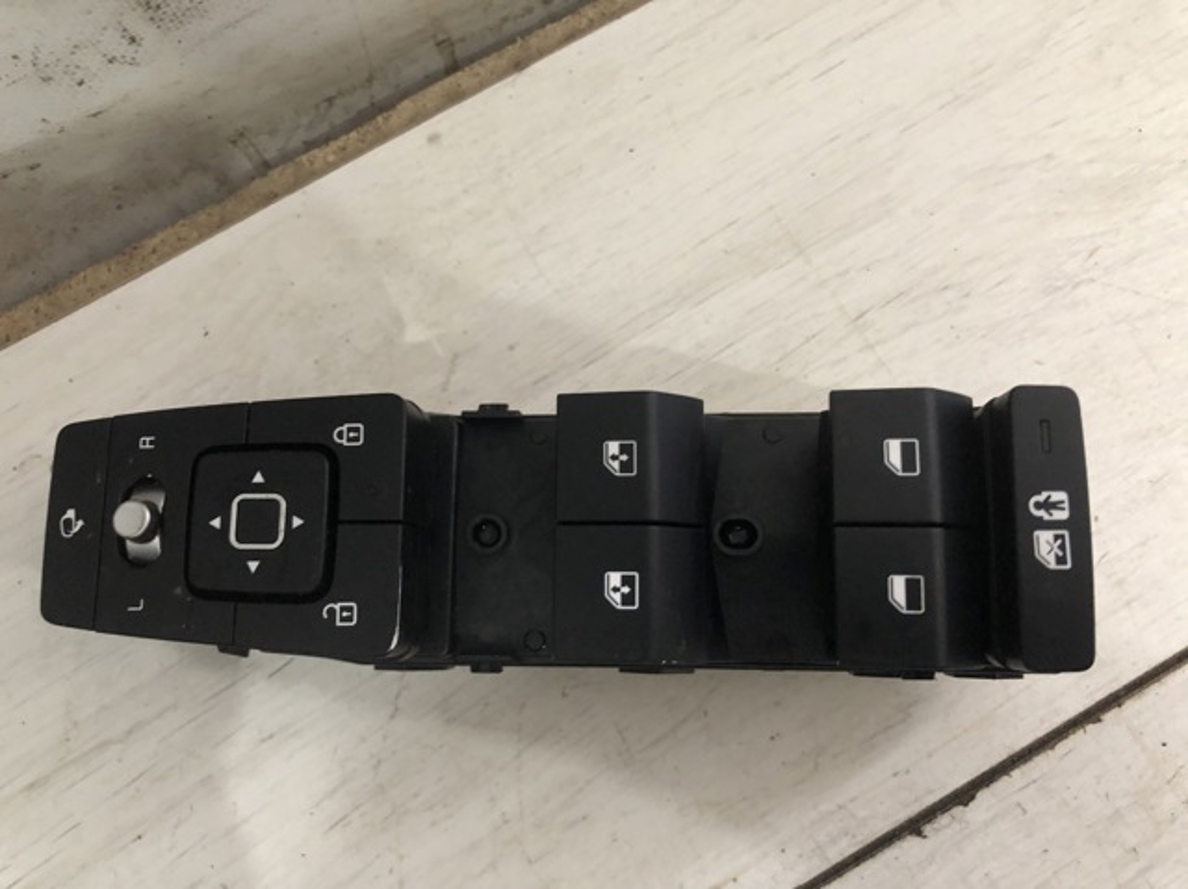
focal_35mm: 28
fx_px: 960
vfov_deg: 49.7
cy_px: 444
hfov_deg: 63.5
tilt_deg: -81.2
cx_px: 594
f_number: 1.8
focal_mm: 3.99
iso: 100
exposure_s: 1/12
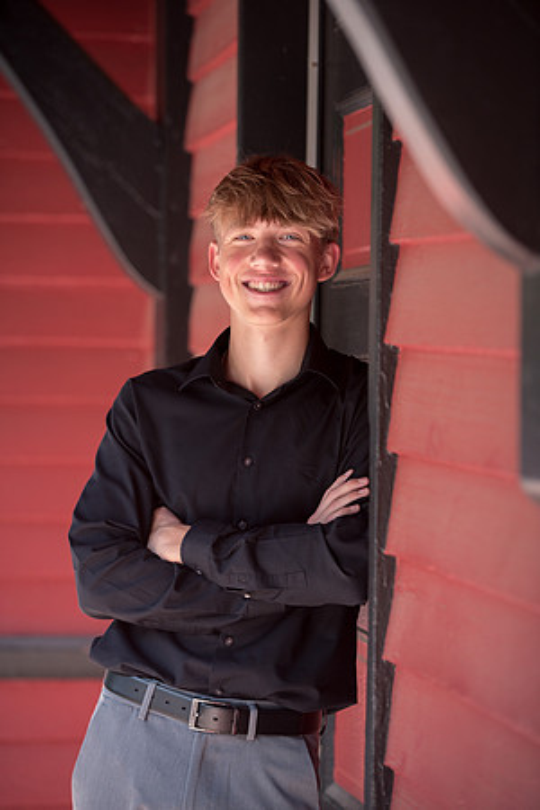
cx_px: 270
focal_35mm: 125
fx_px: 2812
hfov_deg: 11.0
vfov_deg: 16.4
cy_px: 405
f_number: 3.2
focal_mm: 125
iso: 800
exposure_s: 1/200
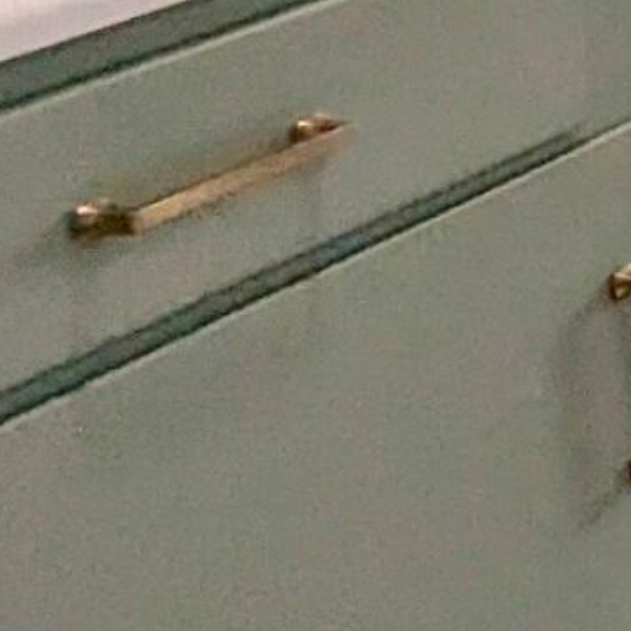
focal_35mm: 119
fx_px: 2454
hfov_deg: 8.7
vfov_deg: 13.2
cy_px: -518
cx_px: 2370
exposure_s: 1/120
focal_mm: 2.35
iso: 68
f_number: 2.2
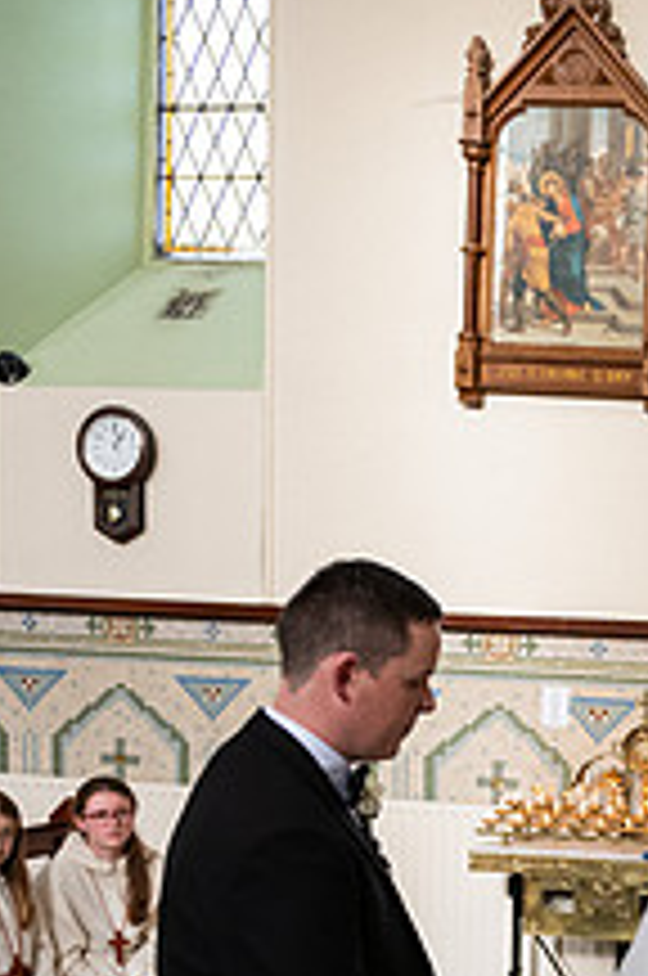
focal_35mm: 83
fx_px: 2248
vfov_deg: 24.2
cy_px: 762
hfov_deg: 14.9
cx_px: 1040
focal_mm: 31
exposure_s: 1/400
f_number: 3.5
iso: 1000
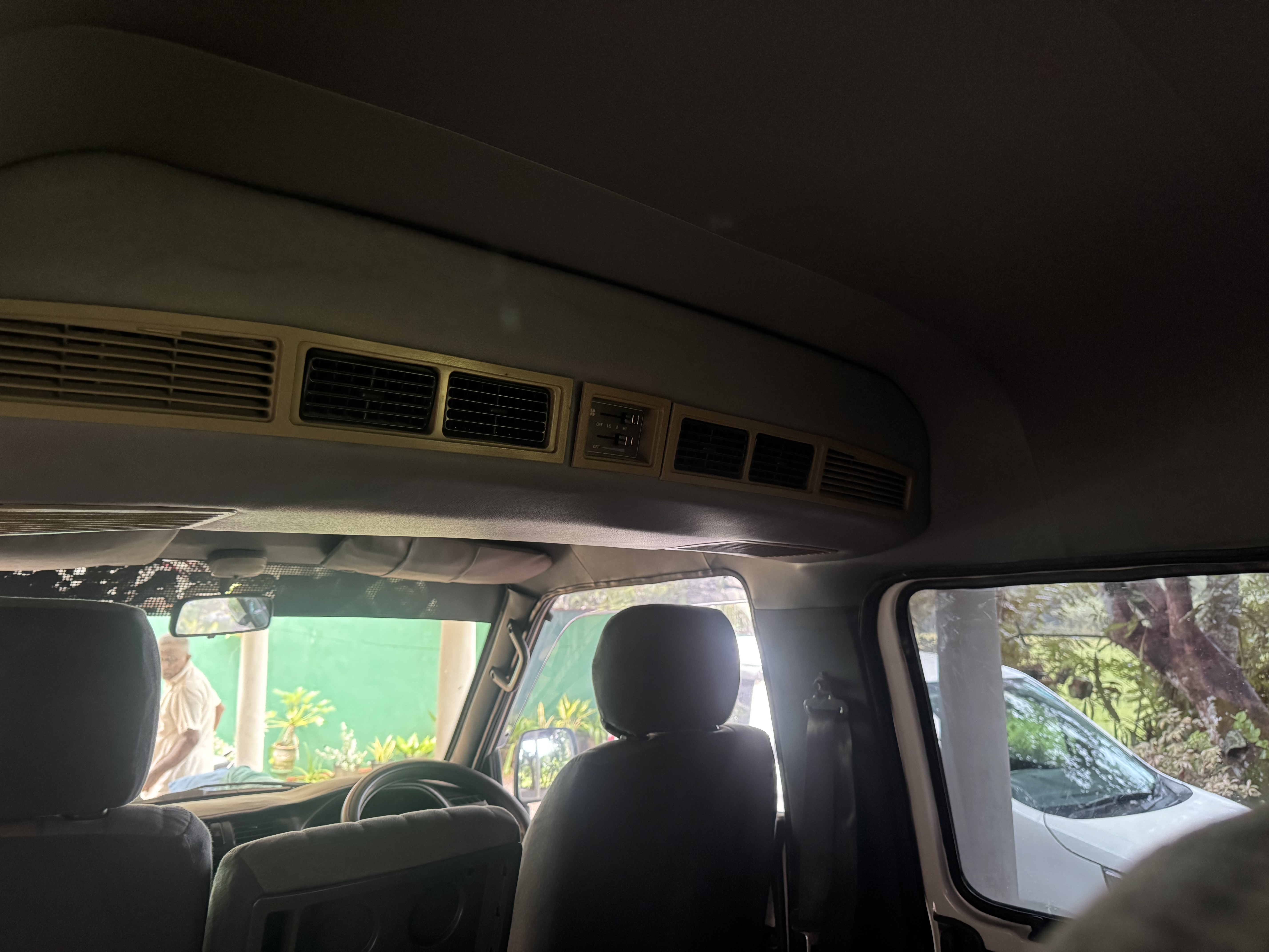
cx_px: 634
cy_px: 476
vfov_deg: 56.8
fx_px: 880
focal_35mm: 24
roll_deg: -0.1
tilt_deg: +8.8
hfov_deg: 71.6
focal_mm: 6.76
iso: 1000
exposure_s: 1/40
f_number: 1.78
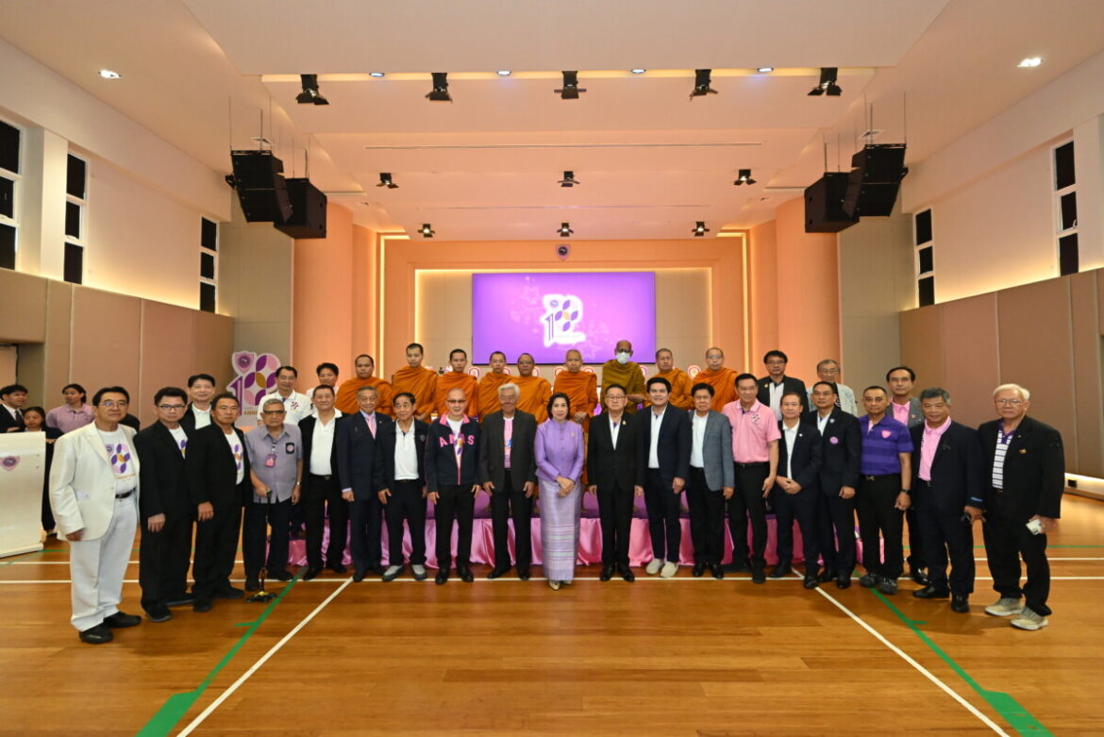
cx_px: 552
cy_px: 368
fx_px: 475
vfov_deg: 75.5
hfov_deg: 98.5
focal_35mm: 16
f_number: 5.6
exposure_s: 1/125
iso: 2000
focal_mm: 15.5
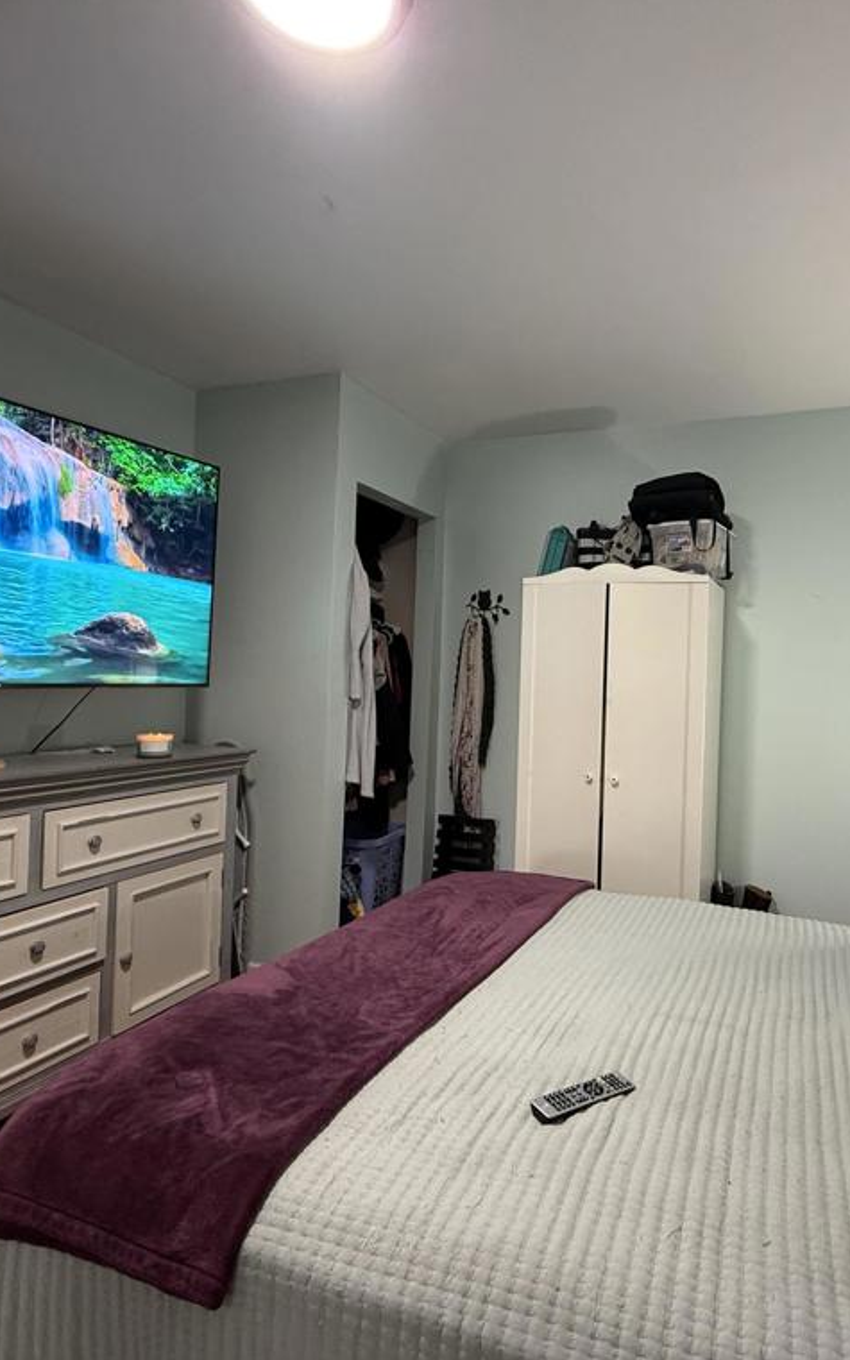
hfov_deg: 58.6
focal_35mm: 20
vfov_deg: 85.1
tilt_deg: +0.7
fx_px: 741
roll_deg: -2.6
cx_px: 548
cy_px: 678
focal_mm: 2.22
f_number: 2.2
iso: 320
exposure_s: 1/60
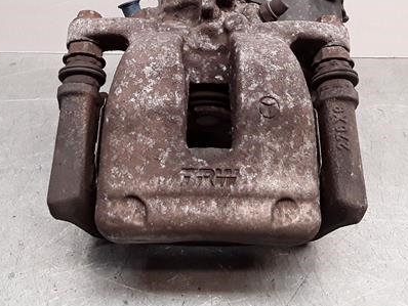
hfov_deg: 42.0
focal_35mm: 45
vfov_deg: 31.6
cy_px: 76
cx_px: 198
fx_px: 531
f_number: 1.9
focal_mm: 2.91
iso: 100
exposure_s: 1/100
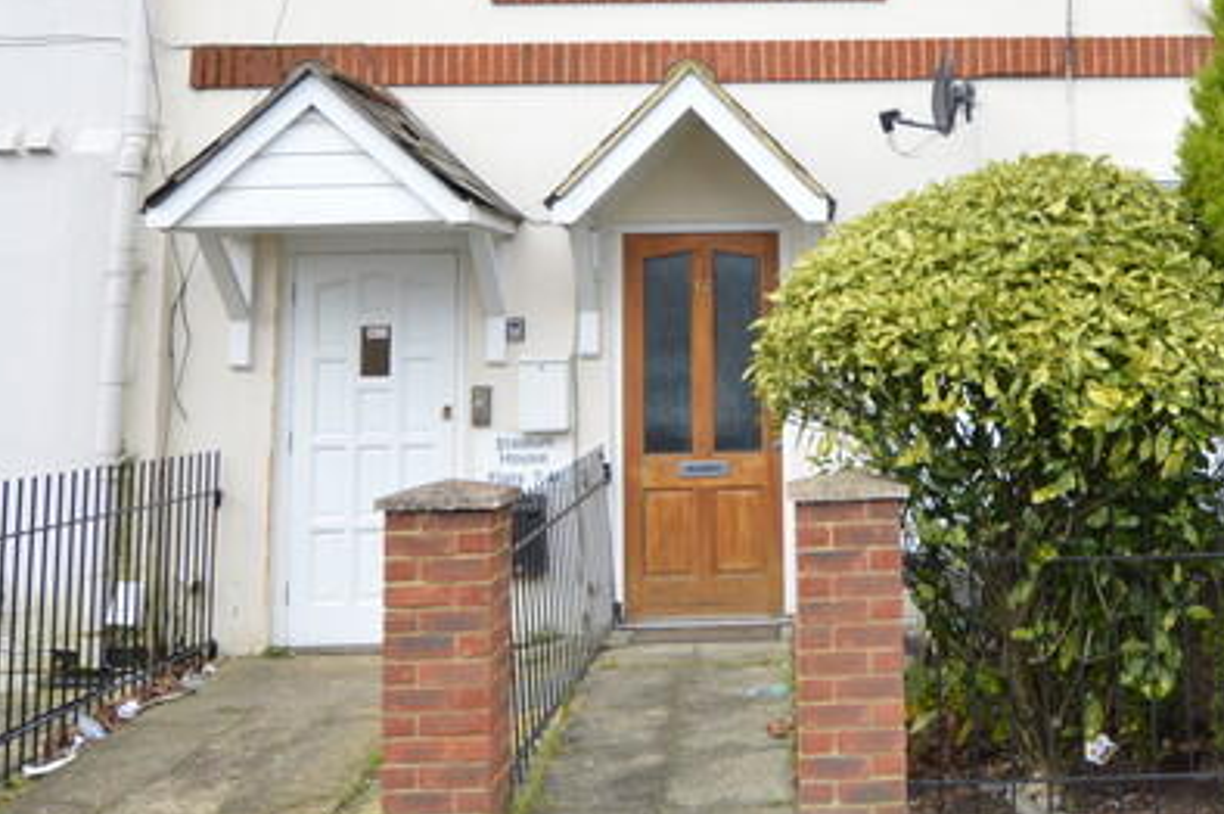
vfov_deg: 33.4
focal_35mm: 39
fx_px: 1325
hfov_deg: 48.3
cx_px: 867
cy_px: 197
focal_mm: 10
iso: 100
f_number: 4.5
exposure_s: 1/50
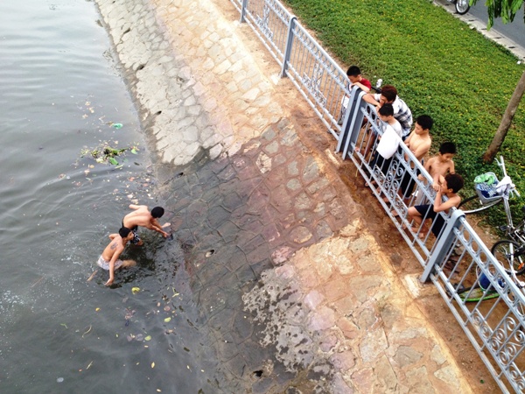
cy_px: 197
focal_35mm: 35
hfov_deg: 52.6
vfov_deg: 40.7
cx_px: 262
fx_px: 531
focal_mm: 4.28
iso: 50
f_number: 2.4
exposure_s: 1/126
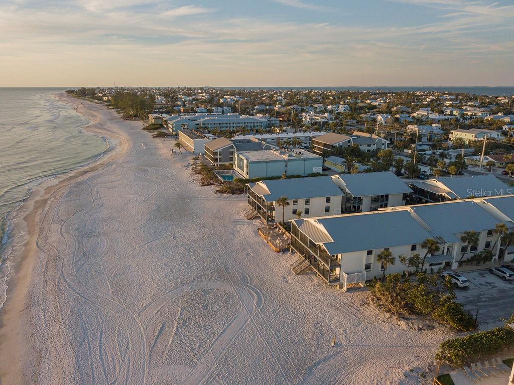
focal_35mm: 26
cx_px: 257
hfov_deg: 67.3
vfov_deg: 53.0
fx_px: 386
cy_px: 192
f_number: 2.2
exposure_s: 1/25
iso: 155
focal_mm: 4.73
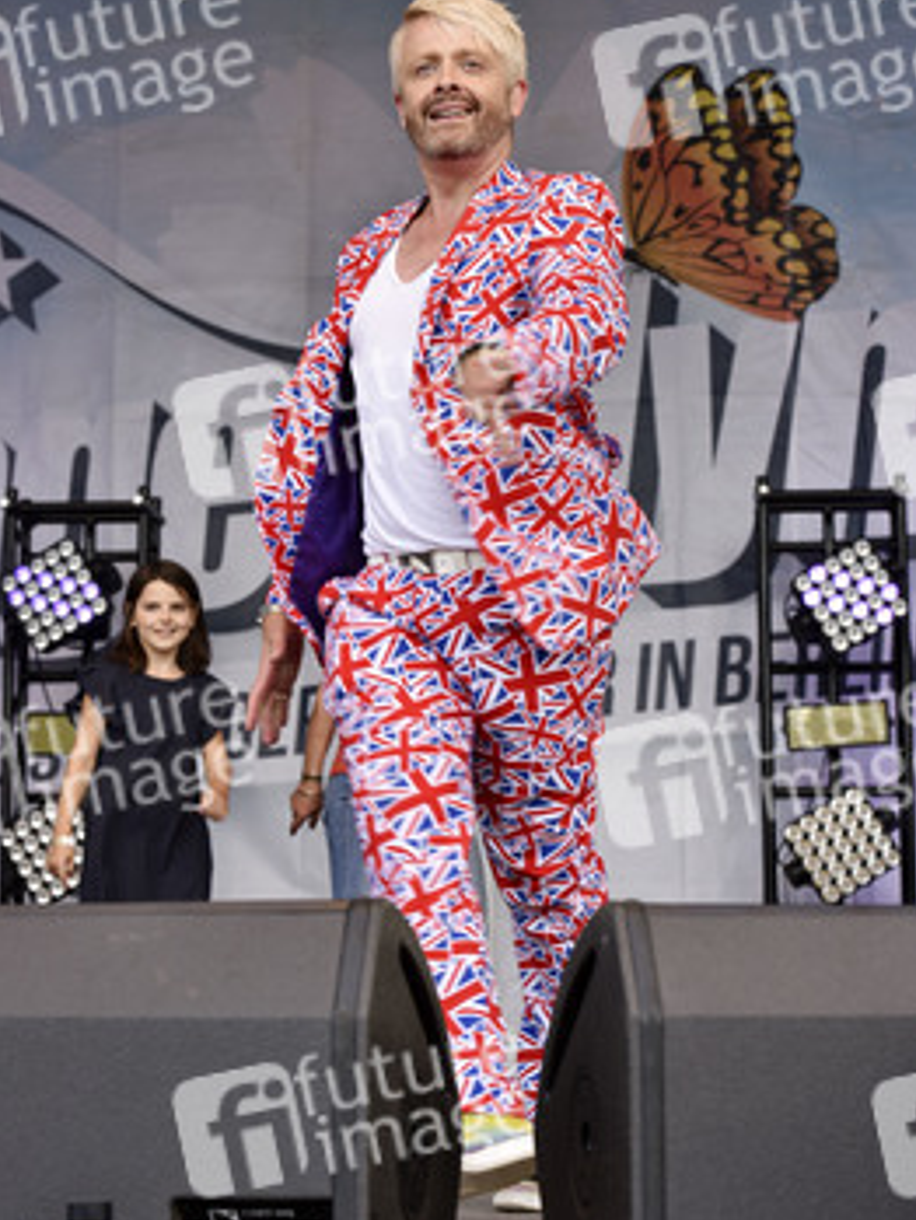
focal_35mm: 77
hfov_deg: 19.1
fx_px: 2715
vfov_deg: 25.3
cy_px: 591
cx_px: 455
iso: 400
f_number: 7.1
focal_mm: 70
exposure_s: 1/160
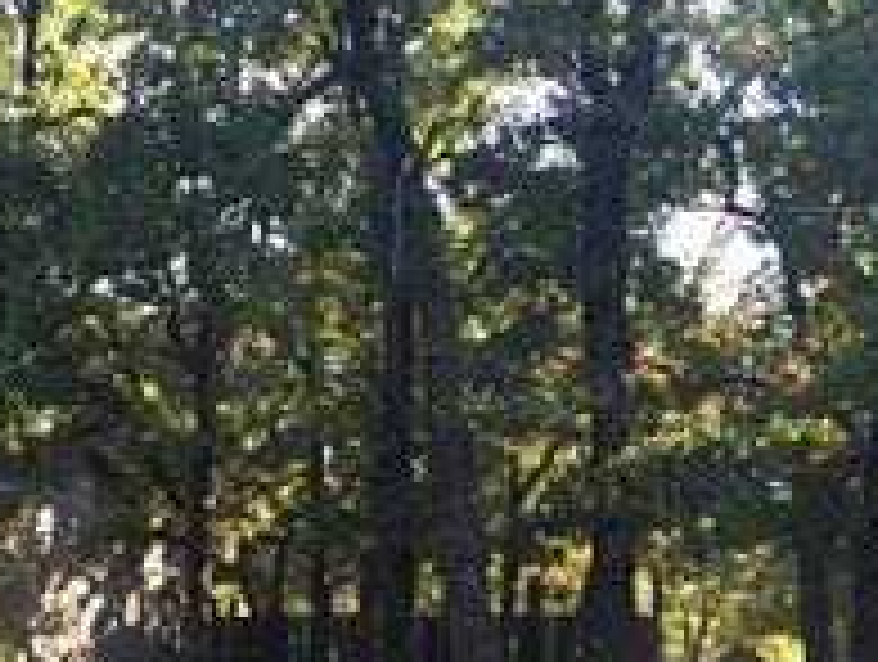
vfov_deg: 15.2
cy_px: 734
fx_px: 2414
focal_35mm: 95
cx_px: 72
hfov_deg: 20.2
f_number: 2.2
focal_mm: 4.15
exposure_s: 1/129
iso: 32
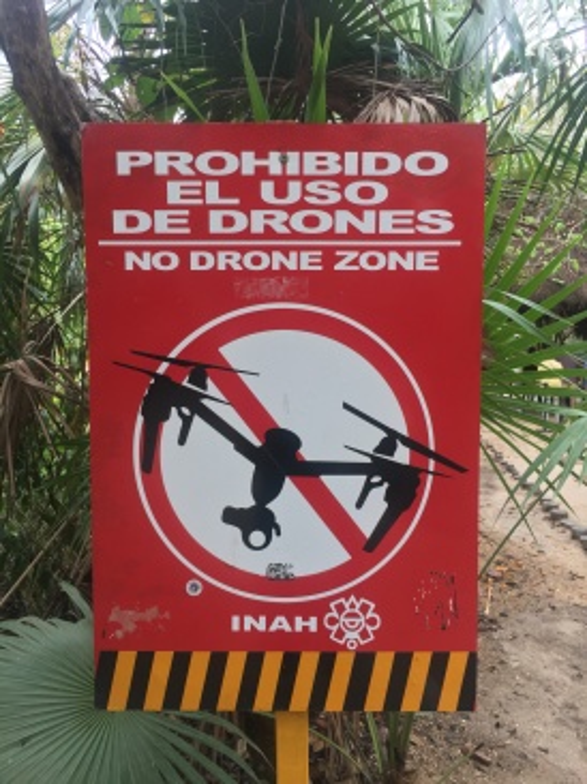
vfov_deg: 61.7
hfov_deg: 48.2
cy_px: 392
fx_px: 656
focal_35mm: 29
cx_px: 294
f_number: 2.2
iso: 40
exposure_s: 1/120
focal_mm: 4.15
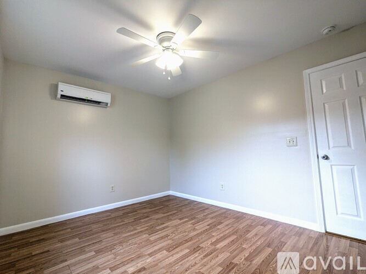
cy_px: 137
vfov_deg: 78.1
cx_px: 183
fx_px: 169
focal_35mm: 16
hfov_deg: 94.5
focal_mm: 2.35
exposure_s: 1/60
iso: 78
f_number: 2.2
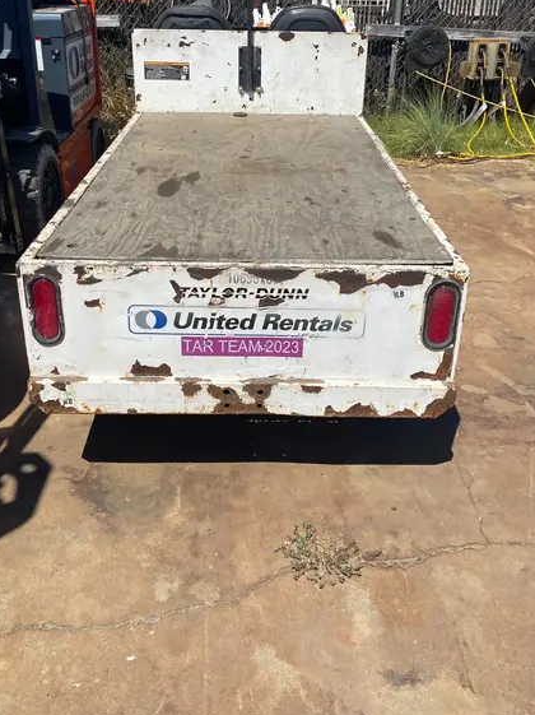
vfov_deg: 53.7
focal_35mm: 34
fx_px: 701
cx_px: 264
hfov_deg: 41.7
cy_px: 291
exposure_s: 1/5025
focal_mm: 4.25
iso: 32
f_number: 1.8
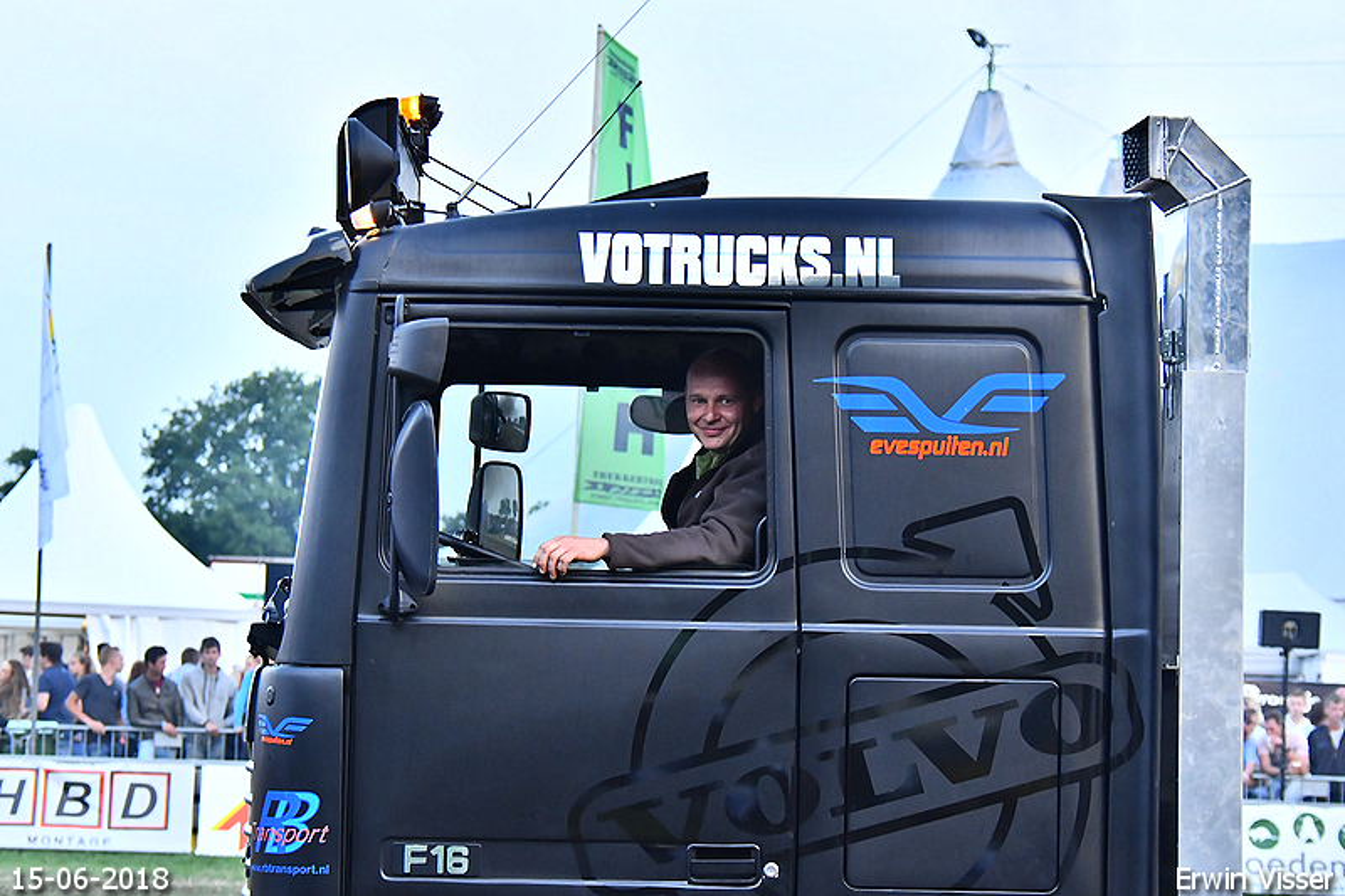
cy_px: 448
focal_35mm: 117
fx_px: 4370
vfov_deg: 11.7
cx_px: 672
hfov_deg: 17.5
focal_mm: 78
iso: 1600
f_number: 5.6
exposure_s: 1/200
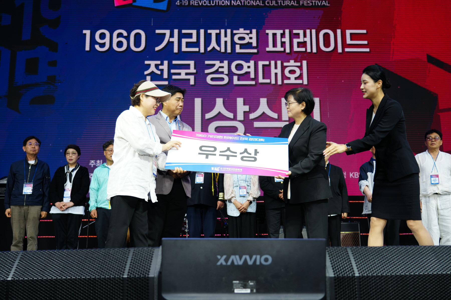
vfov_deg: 35.9
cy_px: 150
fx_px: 463
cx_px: 226
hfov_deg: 51.9
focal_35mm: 37
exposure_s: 1/200
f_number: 4
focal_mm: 37
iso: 250
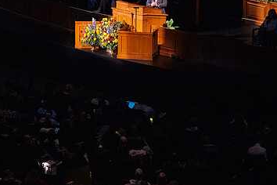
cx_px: 74
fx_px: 2524
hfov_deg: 6.3
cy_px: 73
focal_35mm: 328
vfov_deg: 4.2
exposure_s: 1/640
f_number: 2.8
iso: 4000
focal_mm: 200
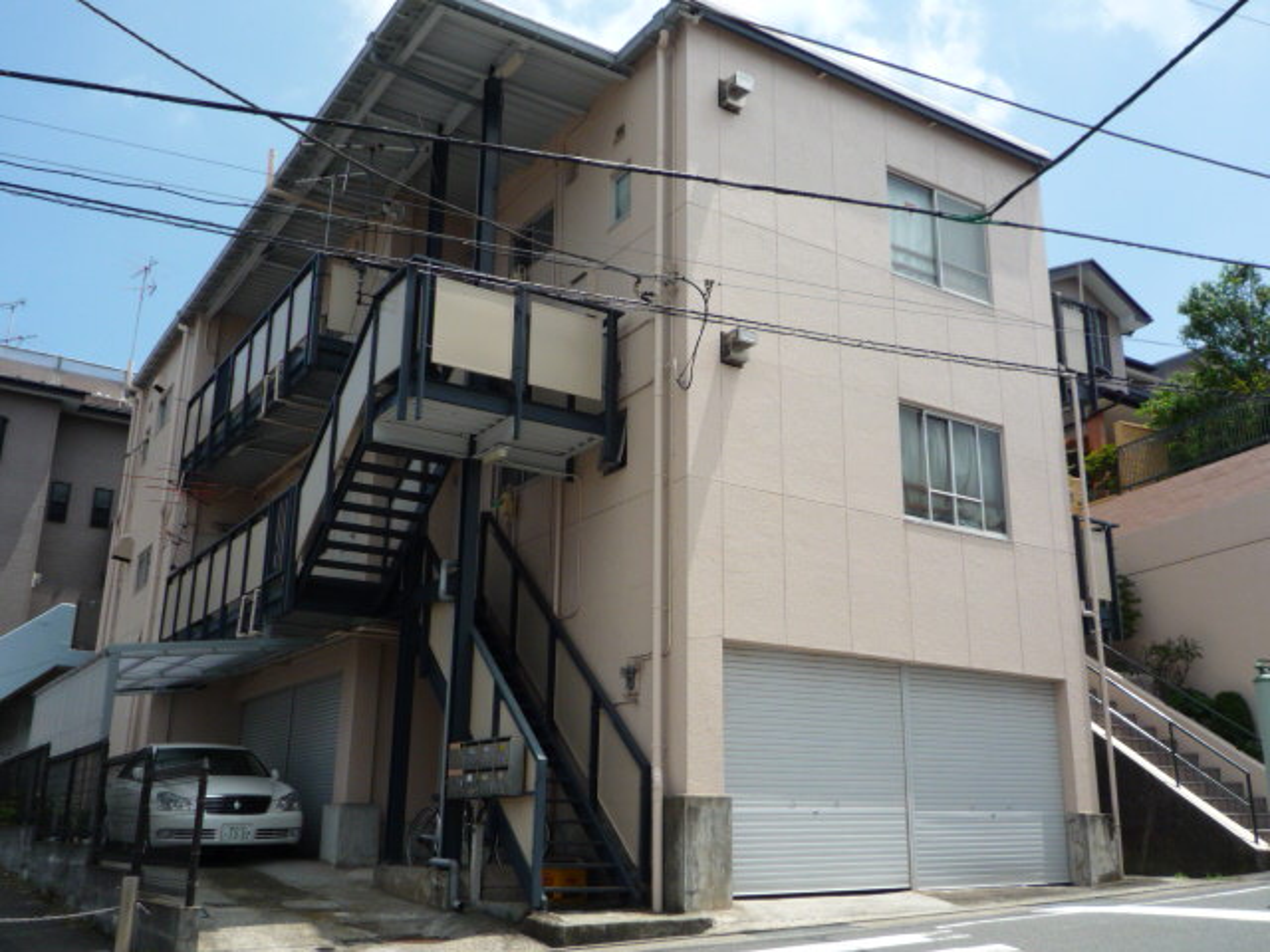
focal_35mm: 32
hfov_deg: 56.8
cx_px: 635
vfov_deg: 44.2
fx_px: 1174
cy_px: 476
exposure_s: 1/800
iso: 100
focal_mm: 4.4
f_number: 4
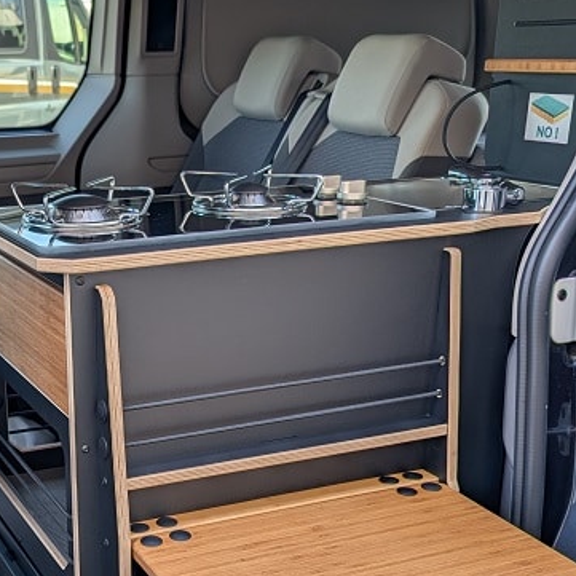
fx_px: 998
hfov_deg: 31.2
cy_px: 454
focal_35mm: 53
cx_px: 97
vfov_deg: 31.4
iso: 16
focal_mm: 6.9
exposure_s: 1/45.5
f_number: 1.68
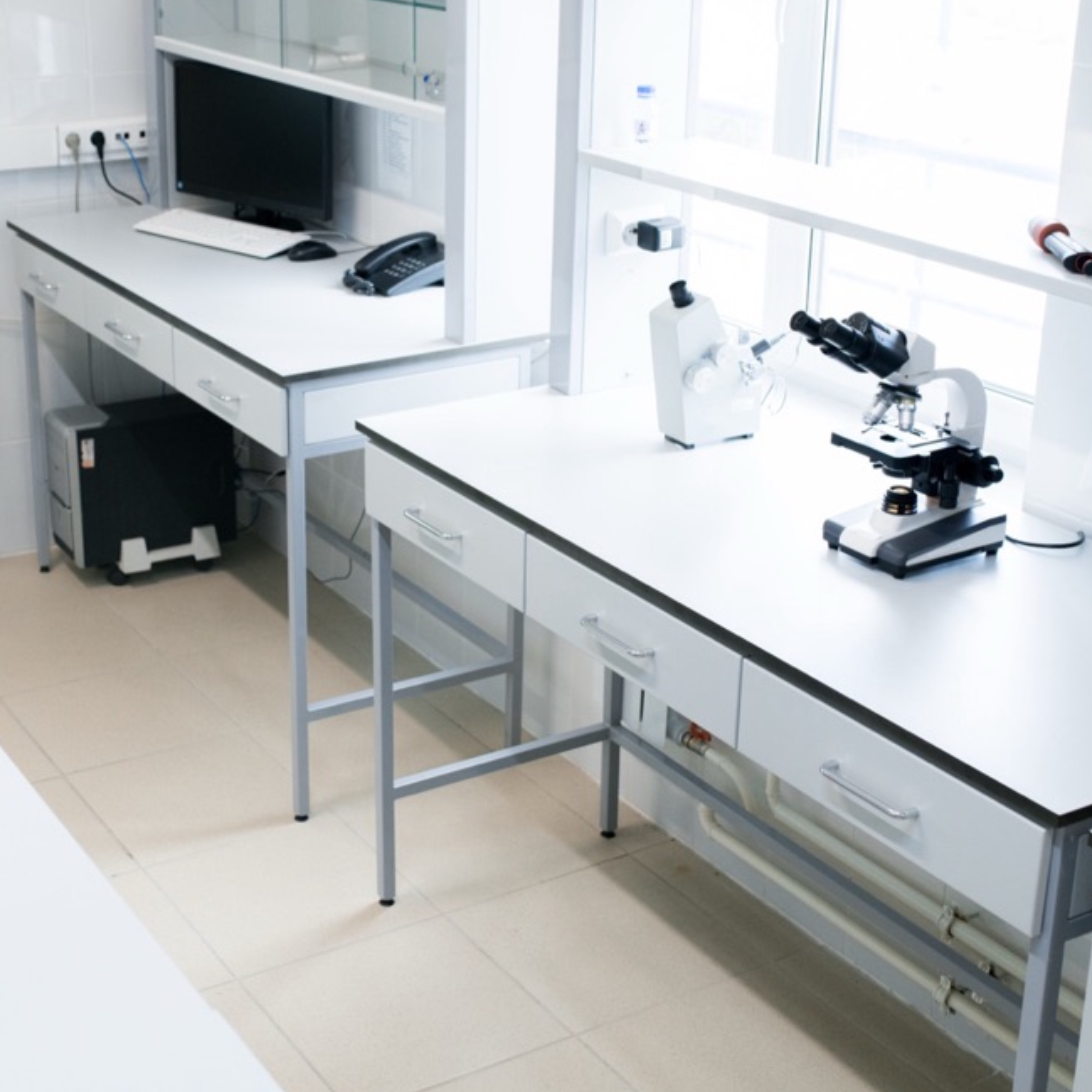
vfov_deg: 31.0
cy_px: 459
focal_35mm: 55
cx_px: 320
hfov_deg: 30.7
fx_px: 1963
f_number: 4.5
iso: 800
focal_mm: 35
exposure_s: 1/160
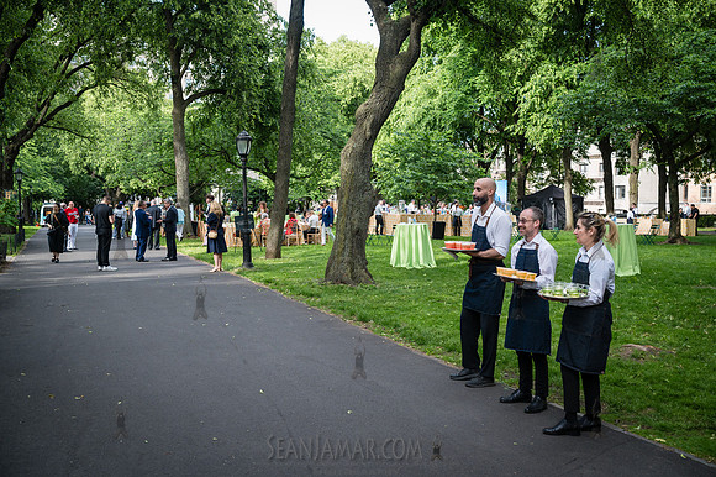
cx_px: 358
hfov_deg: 54.5
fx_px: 696
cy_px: 238
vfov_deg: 37.8
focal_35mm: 35
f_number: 4
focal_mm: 35
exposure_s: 1/800
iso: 800
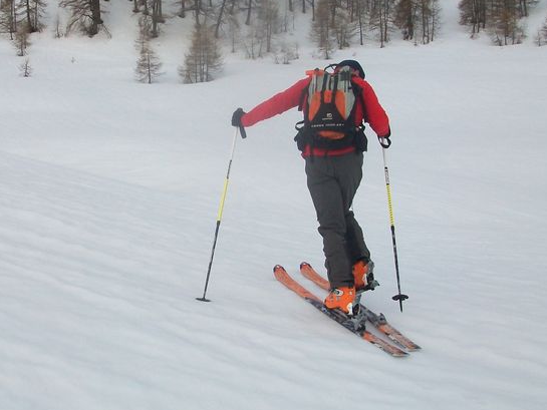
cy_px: 189
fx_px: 853
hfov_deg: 35.4
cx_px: 225
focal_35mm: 54
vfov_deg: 27.0
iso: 80
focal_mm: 5.7
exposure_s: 1/500
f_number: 2.8
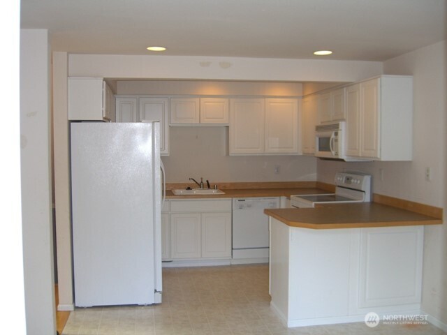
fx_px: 491
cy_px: 168
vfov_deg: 37.7
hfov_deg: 49.0
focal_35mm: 38
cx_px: 224
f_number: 2.8
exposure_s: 1/60
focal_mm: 7.9
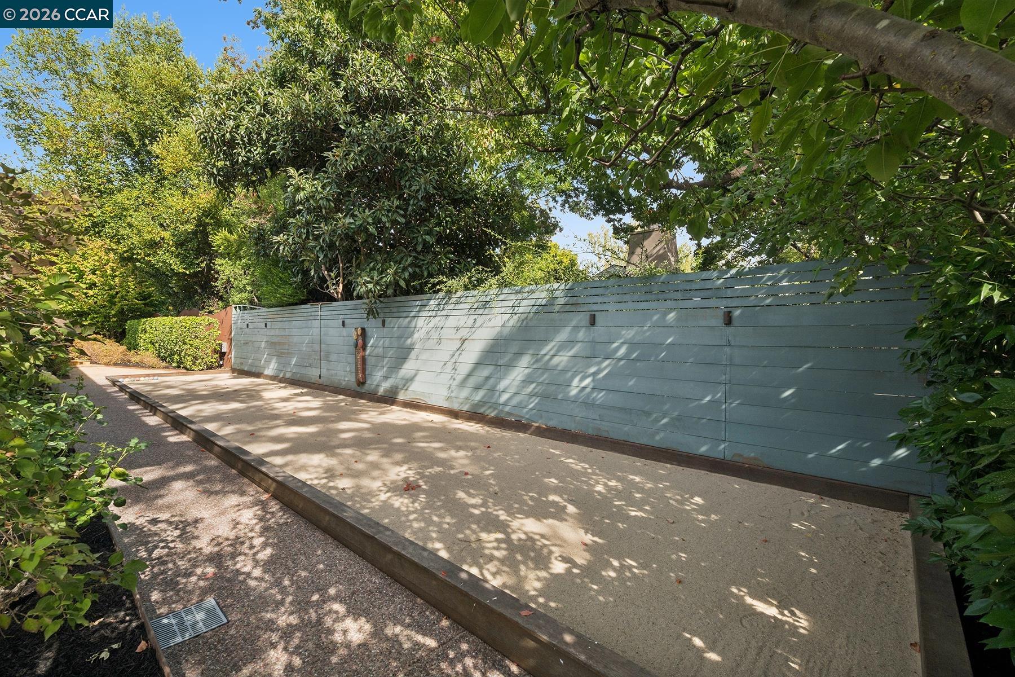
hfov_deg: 98.5
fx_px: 437
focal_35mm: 16
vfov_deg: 75.5
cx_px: 508
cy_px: 338
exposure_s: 1/40
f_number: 22
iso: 400
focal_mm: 15.5
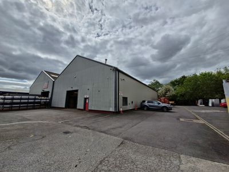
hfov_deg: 106.2
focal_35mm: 13
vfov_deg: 89.9
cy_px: 86
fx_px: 86
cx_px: 114
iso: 50
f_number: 2.2
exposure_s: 1/4576
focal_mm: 1.74
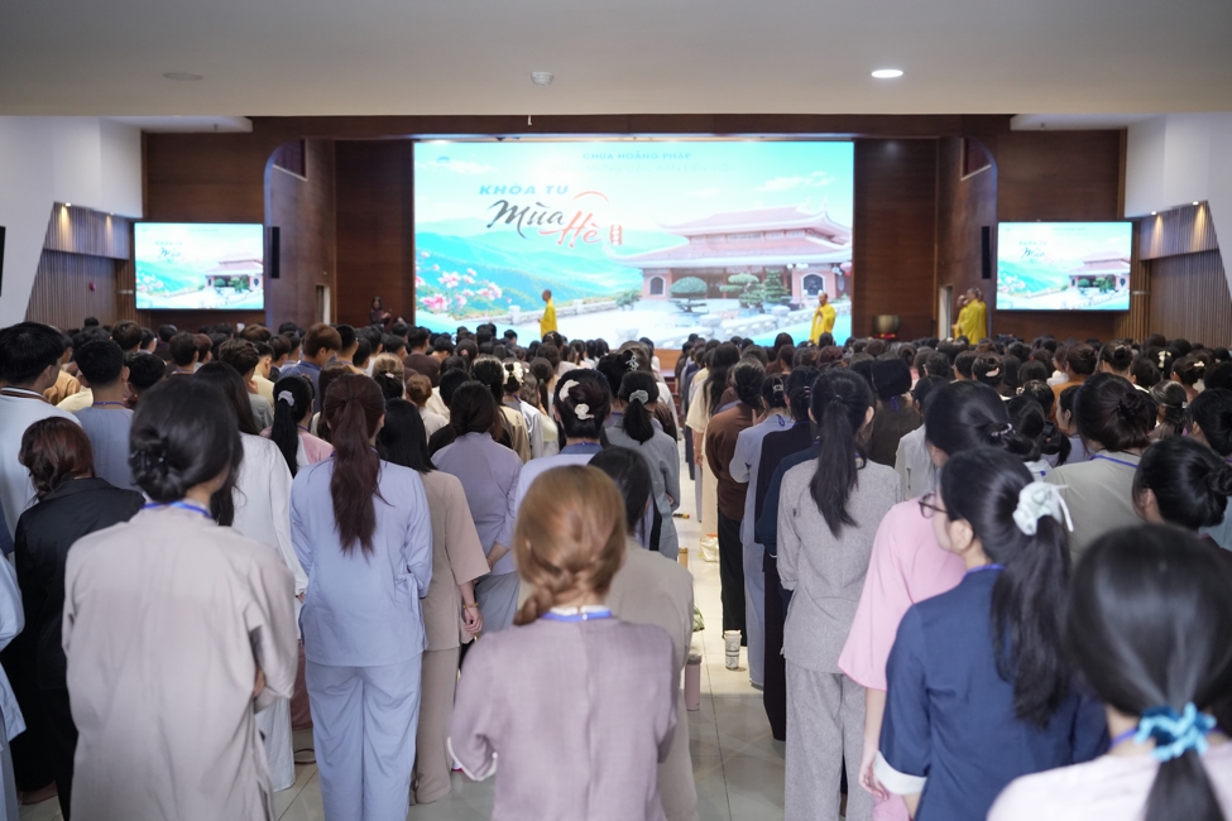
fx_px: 1198
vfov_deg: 37.9
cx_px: 616
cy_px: 410
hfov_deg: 54.4
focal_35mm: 35
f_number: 2.8
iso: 4000
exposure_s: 1/320
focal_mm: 35
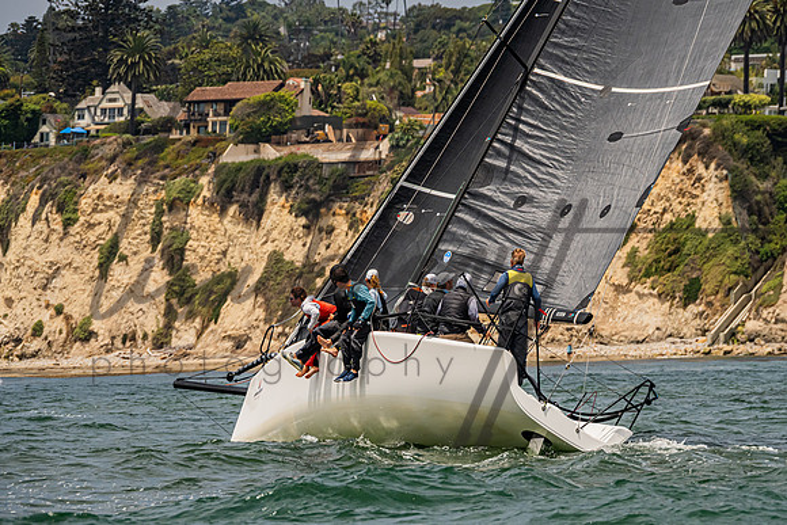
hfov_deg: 7.3
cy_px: 279
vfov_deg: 4.8
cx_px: 455
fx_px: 6206
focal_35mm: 284
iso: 500
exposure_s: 1/3200
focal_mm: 210
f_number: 8
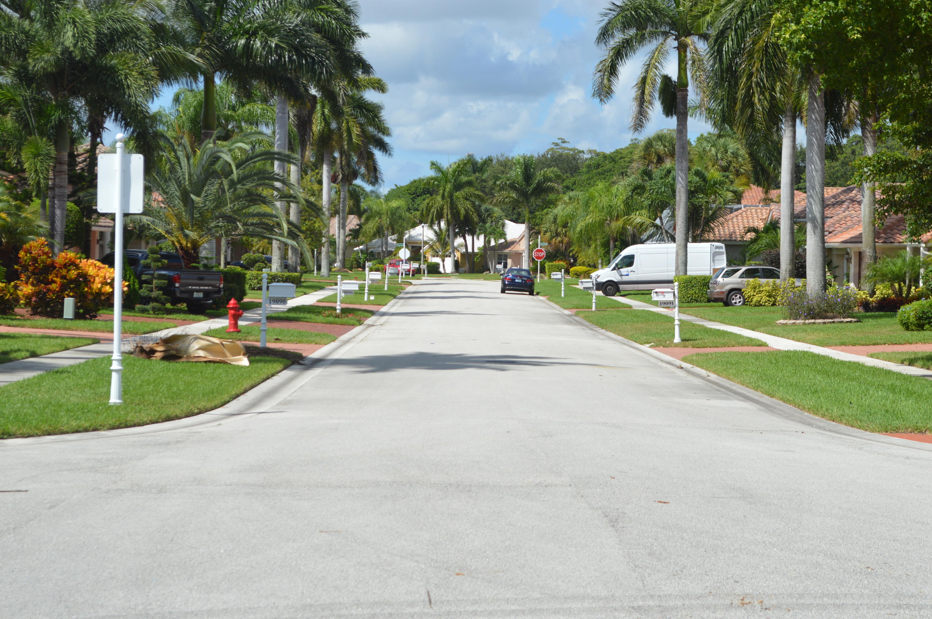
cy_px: 310
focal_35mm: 82
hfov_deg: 24.6
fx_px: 2134
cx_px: 466
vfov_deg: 16.5
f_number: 9
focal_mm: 55
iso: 100
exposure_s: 1/320
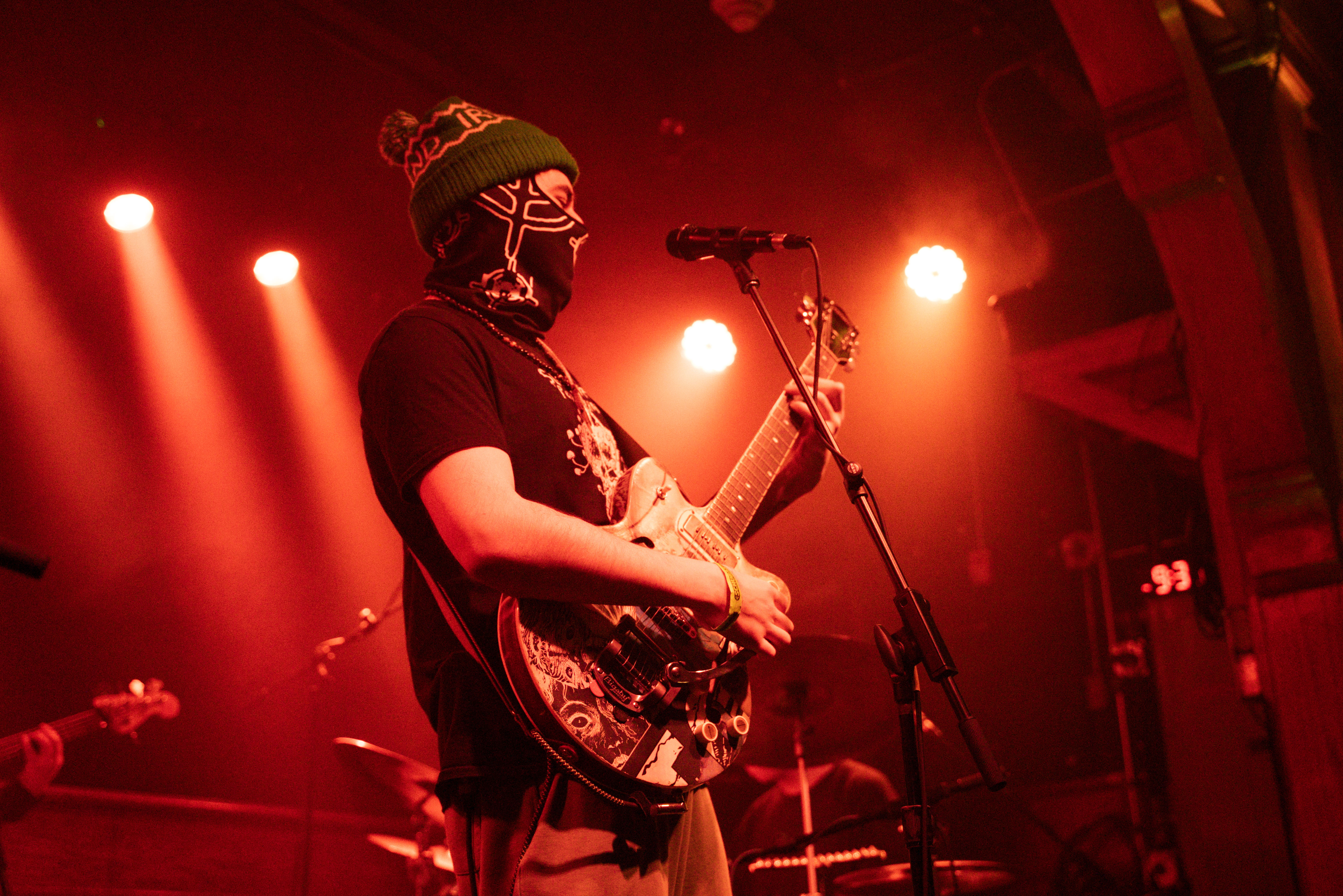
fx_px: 1641
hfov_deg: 44.5
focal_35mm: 44
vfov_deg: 30.5
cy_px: 448
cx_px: 672
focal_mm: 44
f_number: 2.8
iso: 12800
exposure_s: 1/100
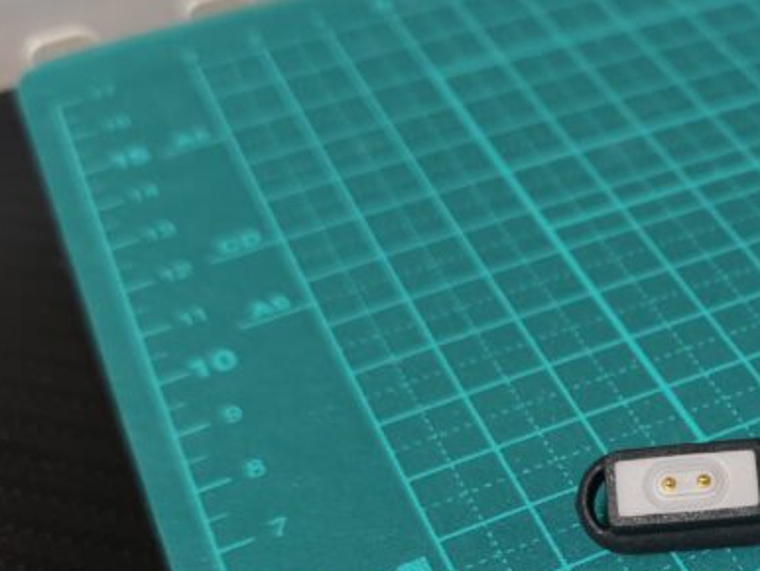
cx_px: 841
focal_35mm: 61
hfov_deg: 28.7
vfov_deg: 23.5
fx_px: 1340
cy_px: 502
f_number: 1.67
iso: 640
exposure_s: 1/30
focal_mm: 6.62
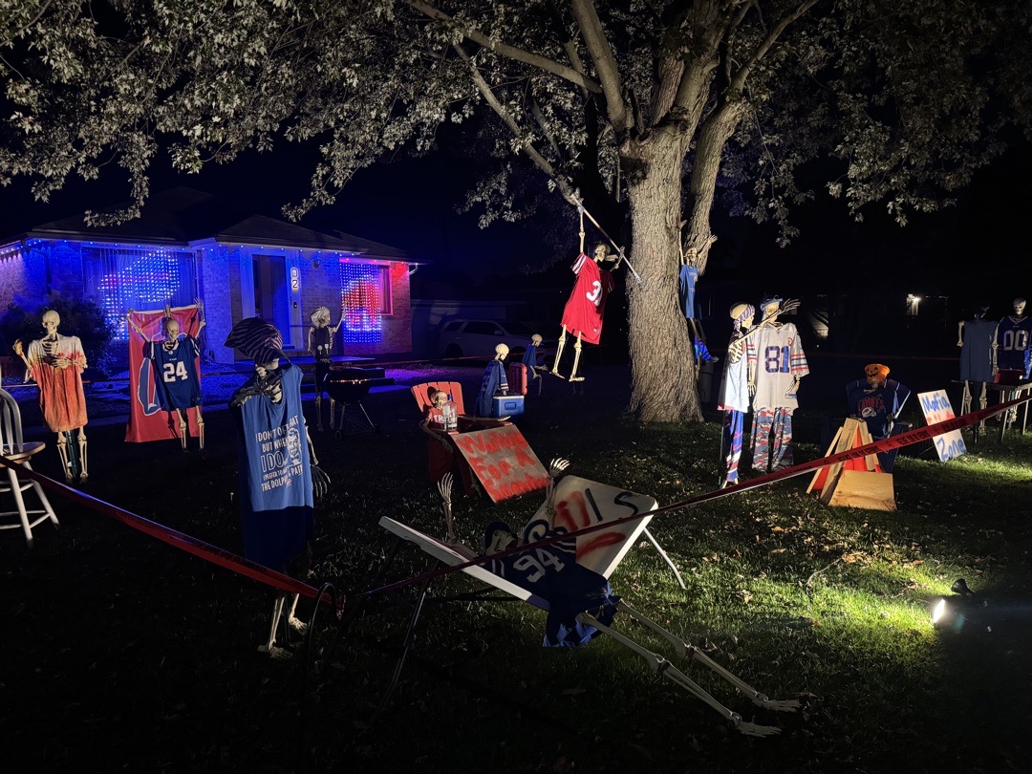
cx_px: 516
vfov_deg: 56.8
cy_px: 387
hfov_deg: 71.6
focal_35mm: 24
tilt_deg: -6.0
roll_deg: +0.4
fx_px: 716
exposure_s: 1/30
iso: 1000
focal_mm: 6.76
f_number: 1.78
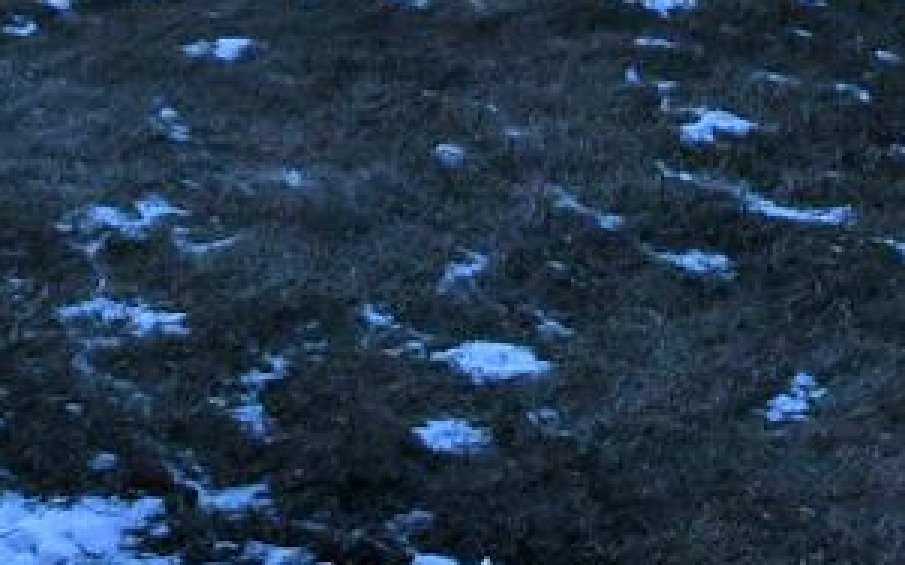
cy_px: -1038
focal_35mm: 104
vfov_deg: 10.0
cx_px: 571
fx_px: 2565
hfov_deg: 20.0
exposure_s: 1/8000
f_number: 7.1
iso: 1250
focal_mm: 10
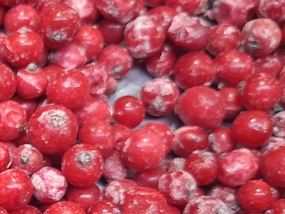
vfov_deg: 18.3
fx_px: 650
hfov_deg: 22.0
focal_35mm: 79
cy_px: 196
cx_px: -97
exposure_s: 1/25
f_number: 1.8
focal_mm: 5.54
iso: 250
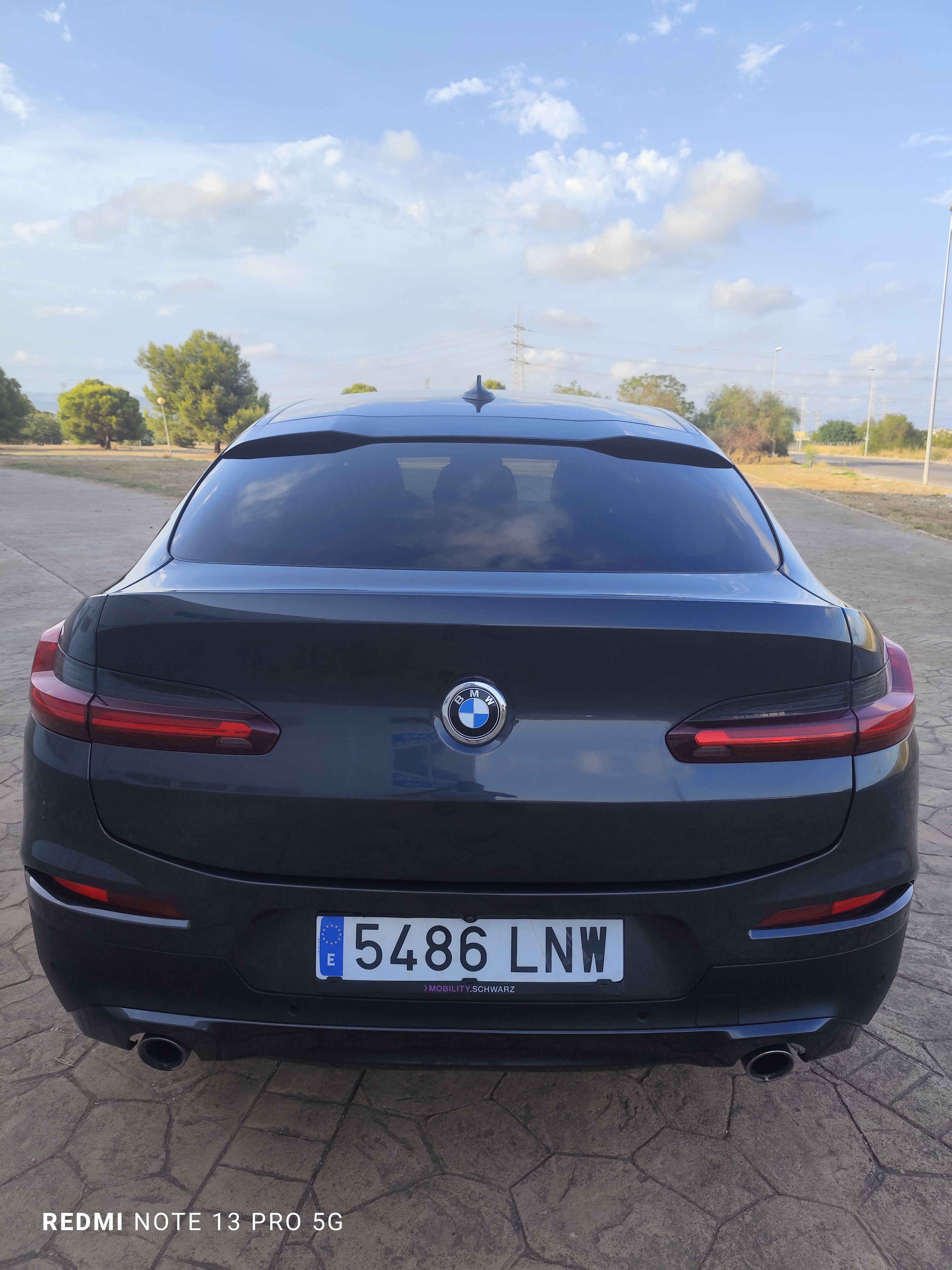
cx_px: 476
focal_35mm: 23
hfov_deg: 58.9
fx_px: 843
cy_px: 635
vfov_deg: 73.9
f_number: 1.65
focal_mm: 6.14
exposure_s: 1/417
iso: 50
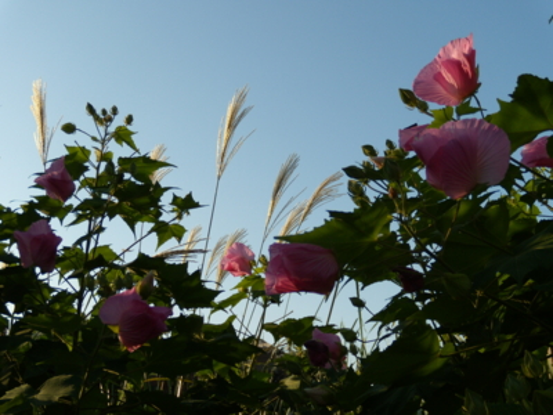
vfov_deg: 29.1
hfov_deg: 38.2
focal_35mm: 50
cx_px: 276
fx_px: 799
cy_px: 208
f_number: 3.8
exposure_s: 1/500
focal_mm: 8.8
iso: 80
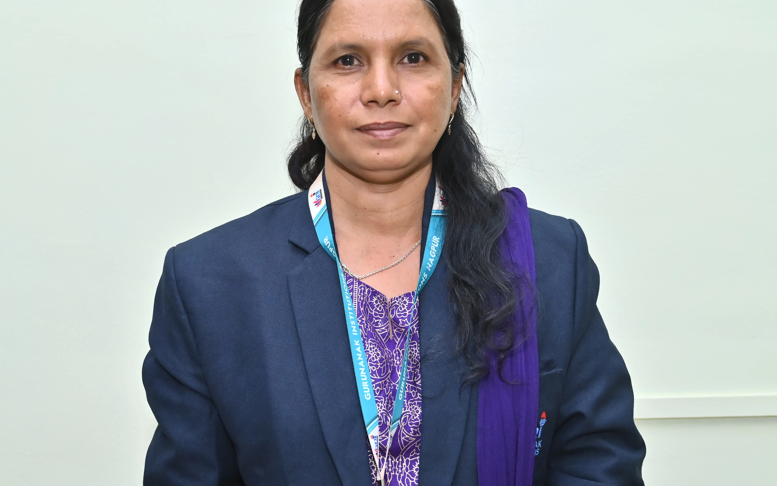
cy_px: 280
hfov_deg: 38.9
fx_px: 1101
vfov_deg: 24.8
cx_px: 385
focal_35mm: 52
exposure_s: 1/100
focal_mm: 37
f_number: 4.5
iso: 320
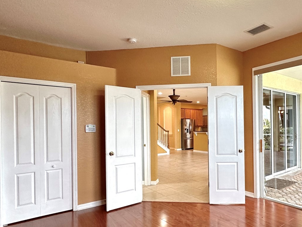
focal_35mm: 22
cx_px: 183
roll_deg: +1.8
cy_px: 122
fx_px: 192
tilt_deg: +2.2
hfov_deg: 75.4
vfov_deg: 61.0
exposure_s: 1/120
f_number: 2.2
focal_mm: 2.22
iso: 250
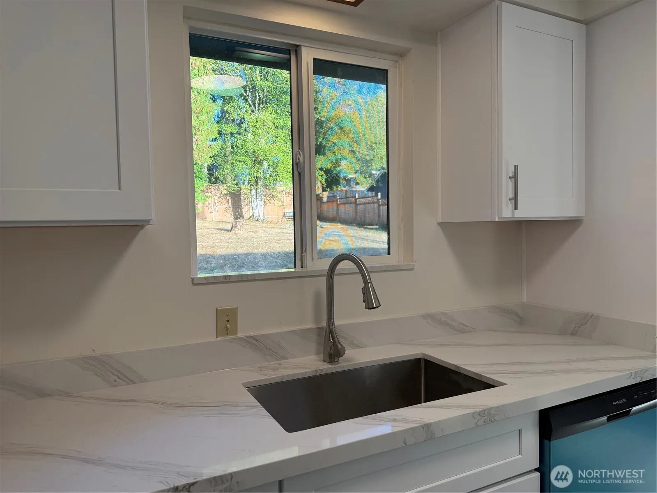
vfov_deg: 56.8
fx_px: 456
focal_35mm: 24
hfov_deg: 71.6
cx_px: 328
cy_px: 246
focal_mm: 6.76
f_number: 1.78
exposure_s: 1/225
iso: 100
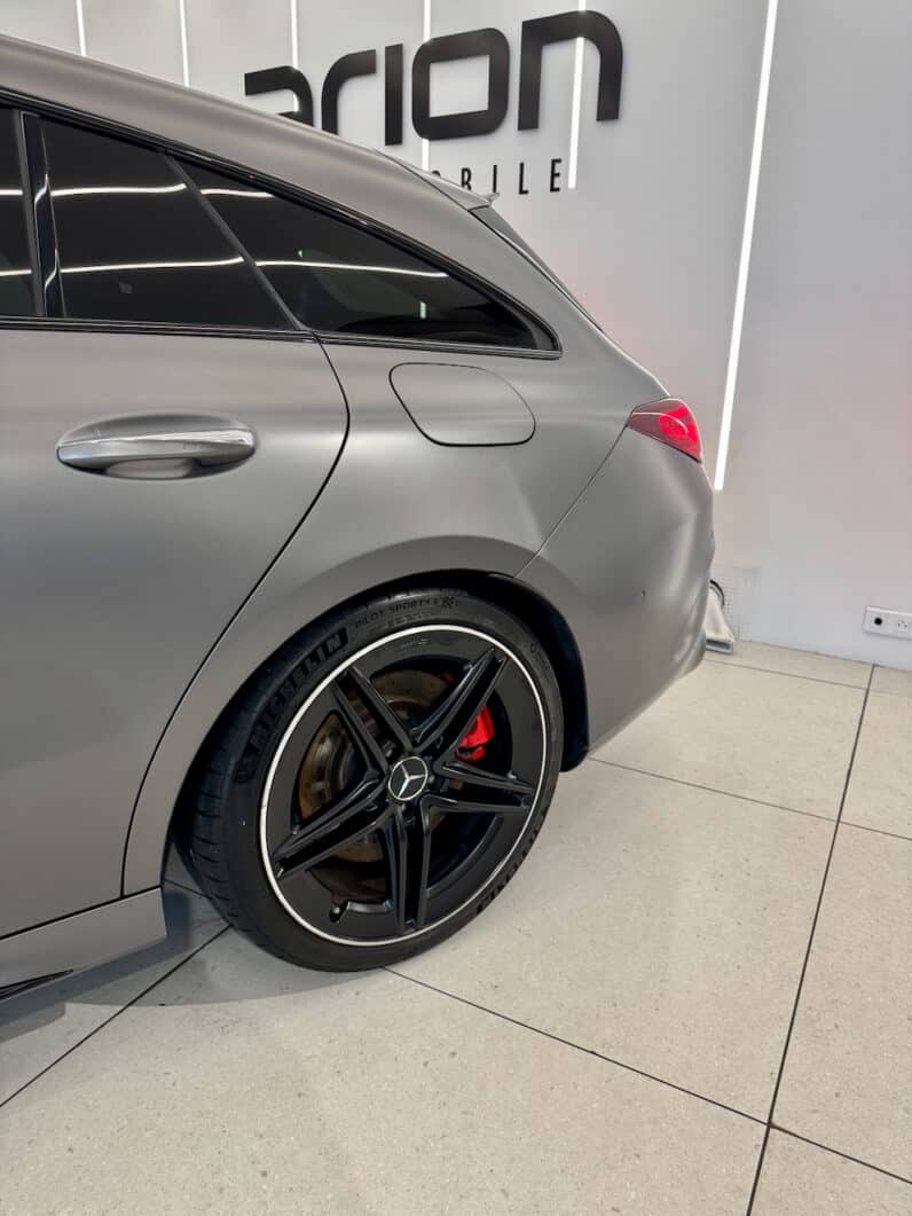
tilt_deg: -15.5
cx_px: 456
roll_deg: -1.2
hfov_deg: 56.8
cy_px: 608
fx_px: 843
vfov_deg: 71.6
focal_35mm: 24
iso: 200
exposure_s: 1/100
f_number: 1.78
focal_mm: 6.76
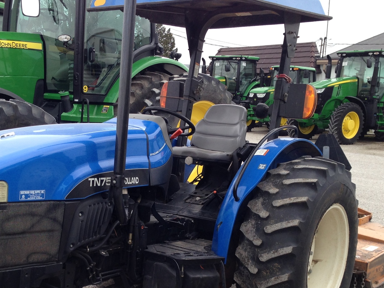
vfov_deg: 26.3
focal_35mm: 55
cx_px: 150
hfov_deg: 34.8
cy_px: 212
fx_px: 610
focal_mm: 4.12
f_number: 2.4
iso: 50
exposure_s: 1/218
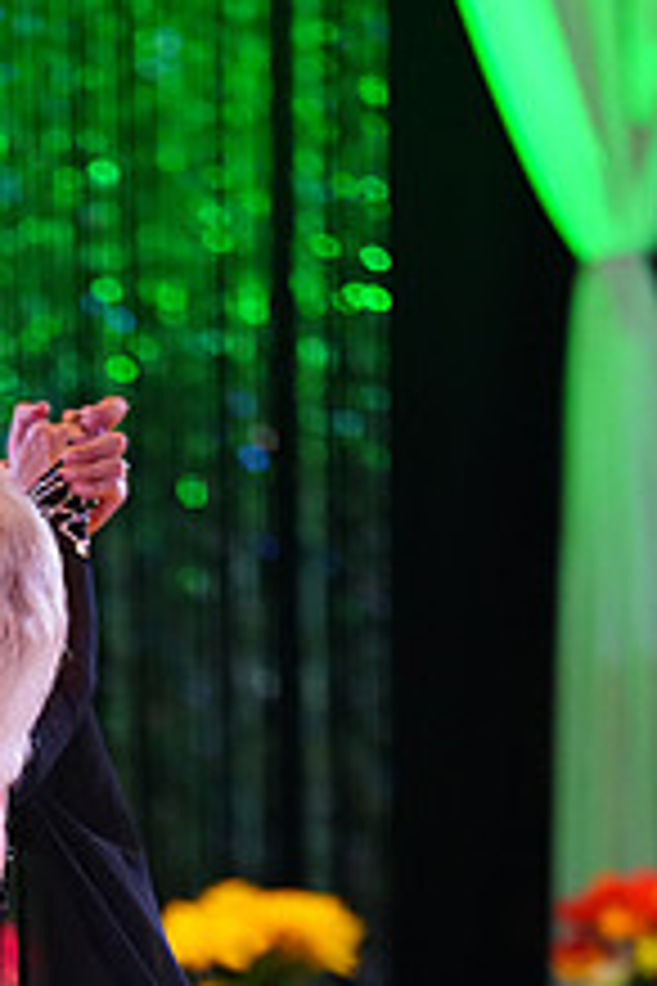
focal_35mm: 530
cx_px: -142
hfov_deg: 2.6
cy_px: 1225
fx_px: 14508
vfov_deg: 3.9
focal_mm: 200
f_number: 2.8
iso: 5000
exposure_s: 1/400
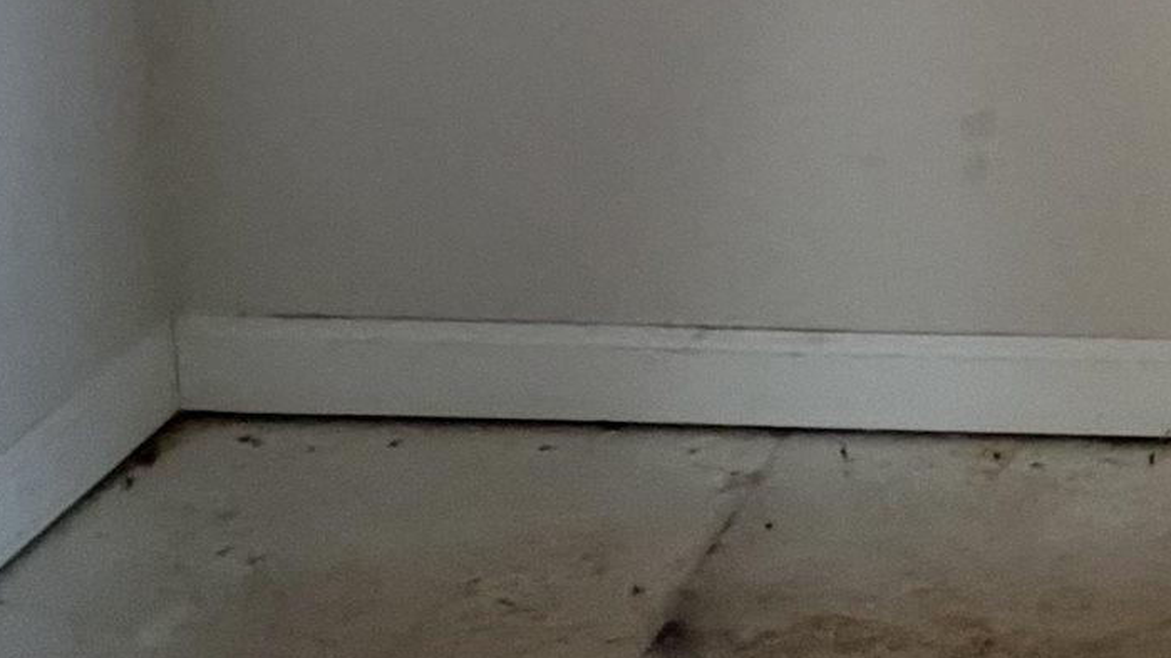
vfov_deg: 13.6
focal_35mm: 67
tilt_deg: -2.1
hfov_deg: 26.6
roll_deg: +1.9
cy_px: -876
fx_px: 2080
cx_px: 1521
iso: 500
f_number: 2.2
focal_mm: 2.22
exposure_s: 1/60
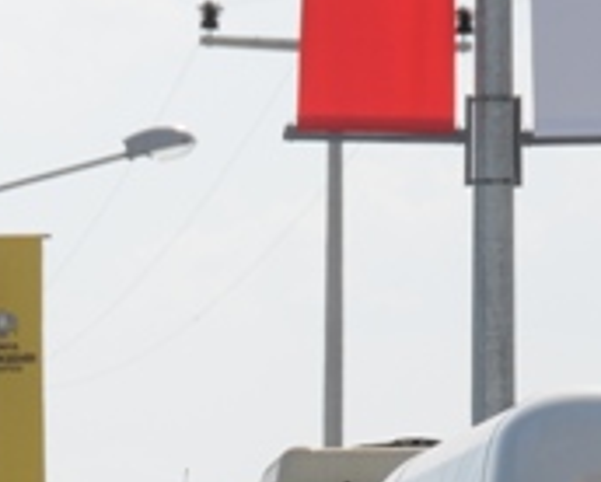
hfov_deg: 3.1
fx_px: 11044
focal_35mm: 620
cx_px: 227
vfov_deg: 2.5
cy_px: 781
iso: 200
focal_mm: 95
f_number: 10
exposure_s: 1/400
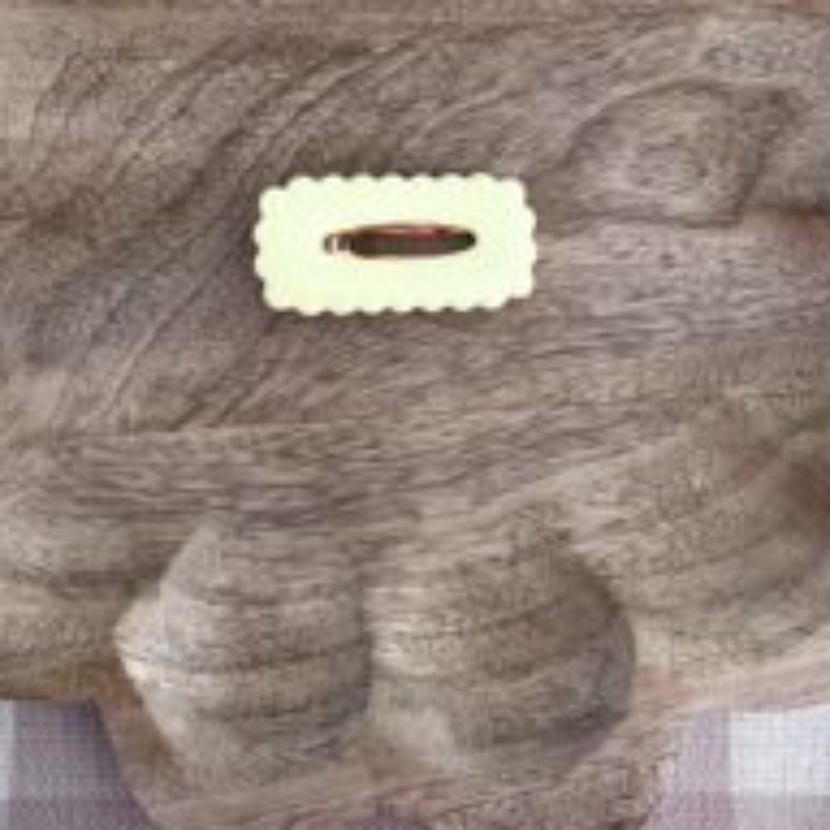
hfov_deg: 35.4
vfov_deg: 33.7
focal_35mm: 48
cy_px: 99
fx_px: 1302
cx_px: 424
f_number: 1.5
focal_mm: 5.7
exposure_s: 1/110
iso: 125
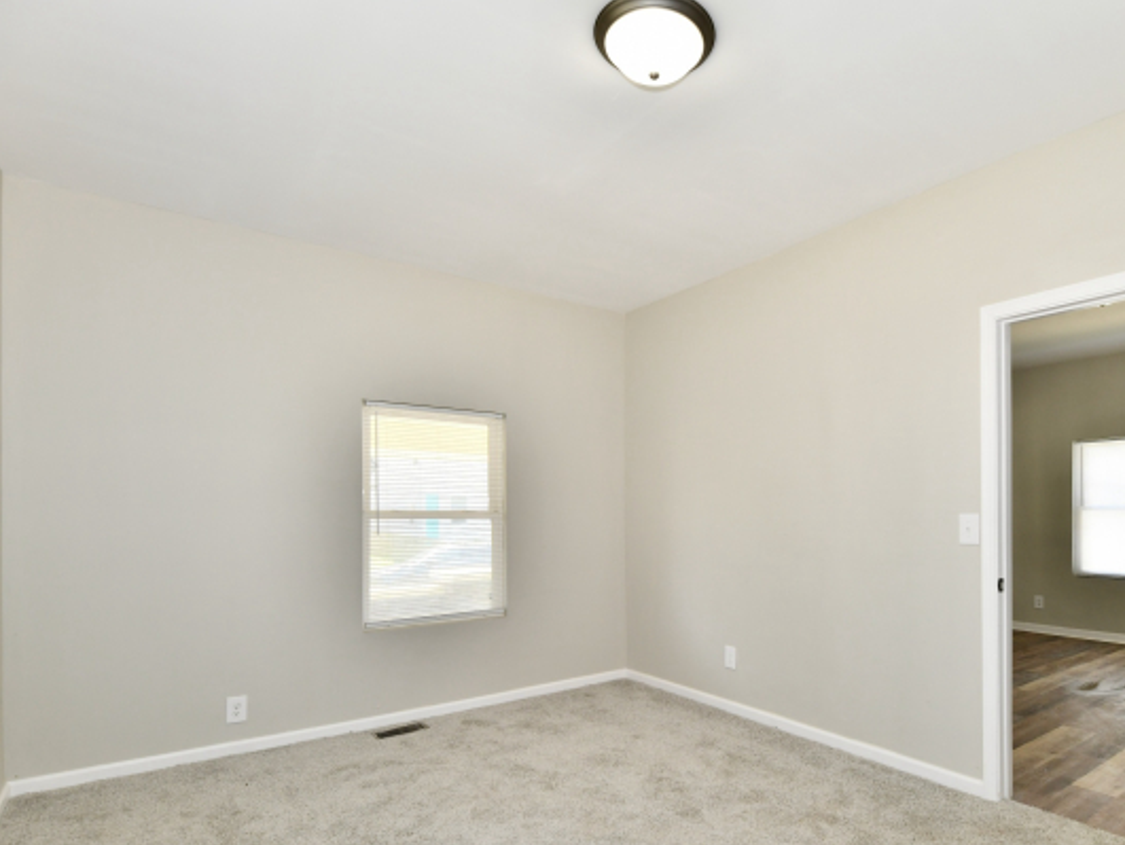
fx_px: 618
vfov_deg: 67.7
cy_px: 527
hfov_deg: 83.7
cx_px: 669
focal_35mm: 19
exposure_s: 1/60
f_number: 5.6
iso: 320
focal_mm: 14
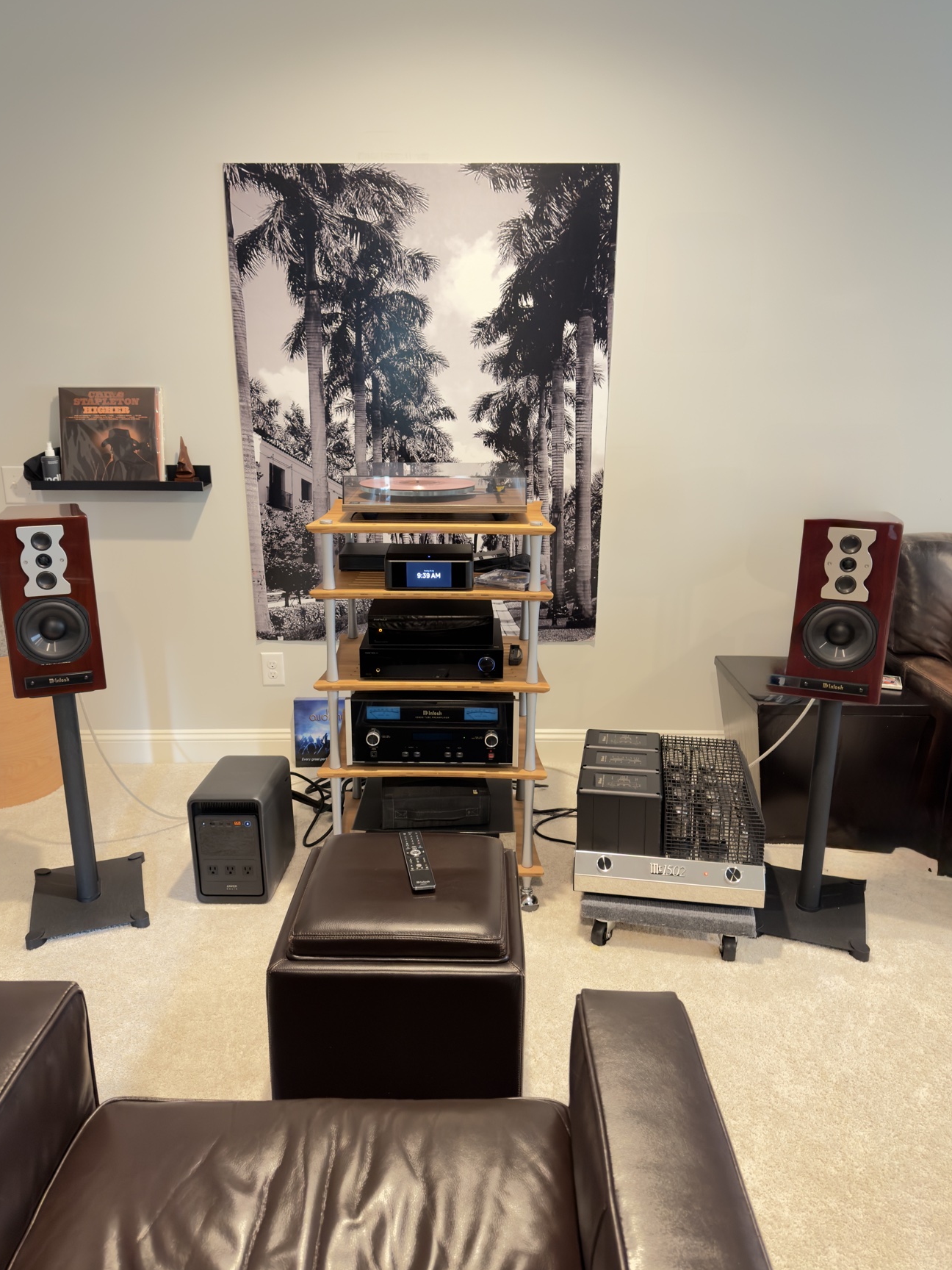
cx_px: 462
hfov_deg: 54.9
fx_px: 917
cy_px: 640
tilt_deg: -17.7
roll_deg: -1.1
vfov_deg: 69.4
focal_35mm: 25
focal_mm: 6.76
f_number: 1.78
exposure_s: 1/17
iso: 800
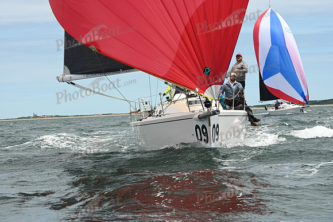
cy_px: 111
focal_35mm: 95
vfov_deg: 14.4
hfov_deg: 21.5
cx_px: 166
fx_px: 879
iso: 320
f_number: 9
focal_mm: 95
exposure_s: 1/1000
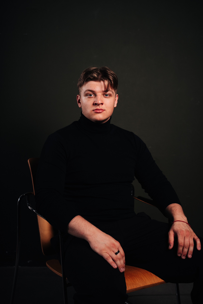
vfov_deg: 39.6
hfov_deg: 27.0
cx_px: 102
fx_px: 423
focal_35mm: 50
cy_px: 152
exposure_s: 1/160
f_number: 4
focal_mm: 50
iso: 125
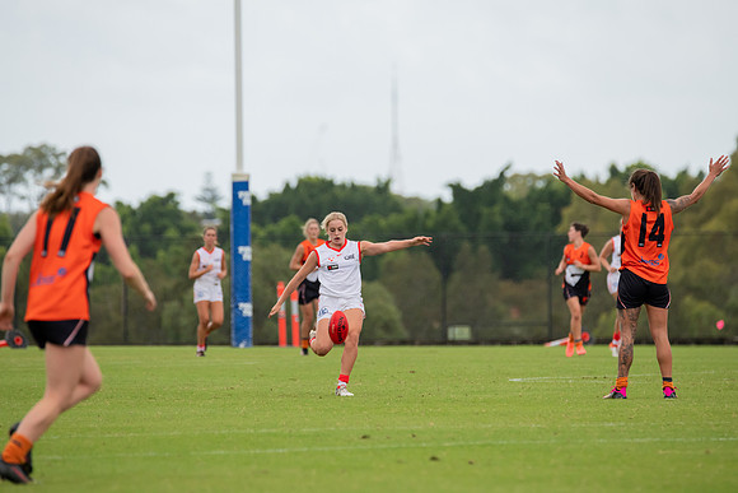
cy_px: 242
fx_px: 9750
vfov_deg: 2.9
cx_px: 375
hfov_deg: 4.3
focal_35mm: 476
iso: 1000
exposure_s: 1/1600
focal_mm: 460
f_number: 9
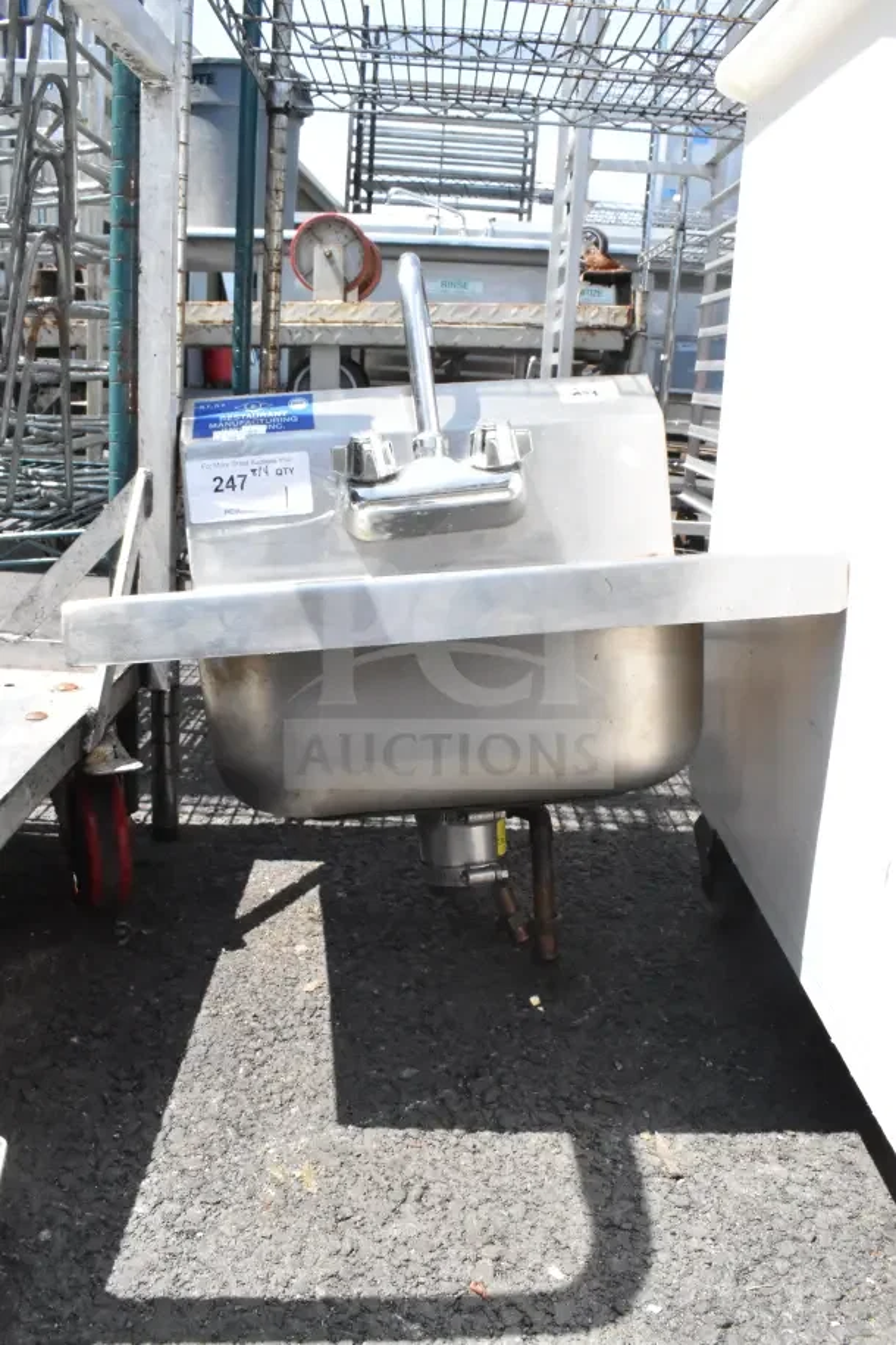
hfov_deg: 43.6
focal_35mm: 30
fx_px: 1120
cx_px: 448
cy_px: 672
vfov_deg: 61.9
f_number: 20
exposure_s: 1/1600
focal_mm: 20
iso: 6400
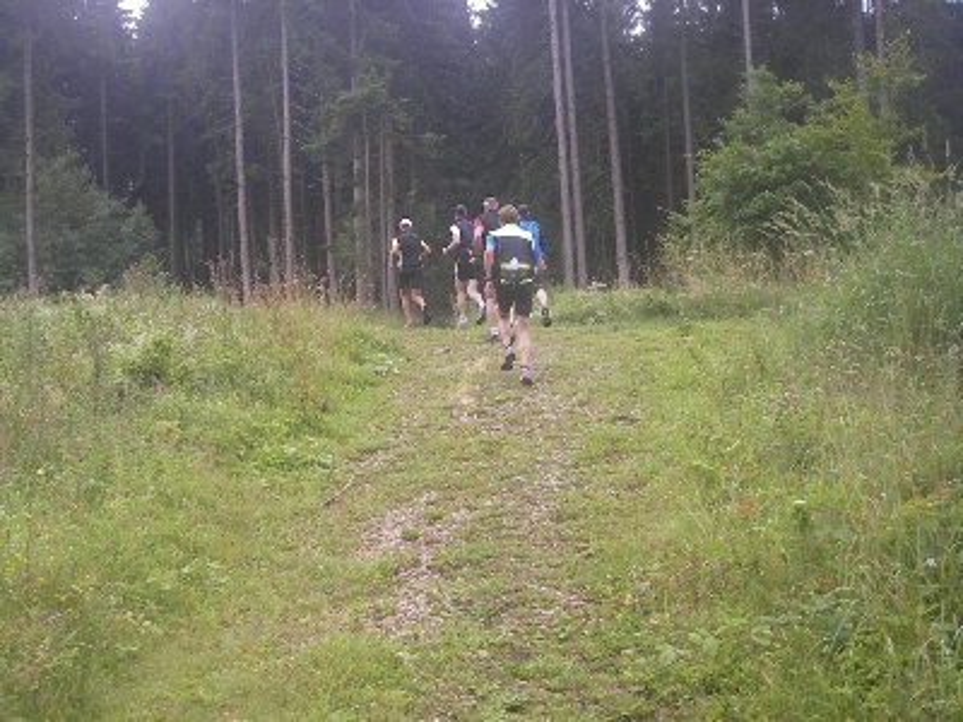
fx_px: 1057
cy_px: 361
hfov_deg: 49.0
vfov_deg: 37.7
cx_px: 482
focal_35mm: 38
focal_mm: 6.3
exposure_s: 1/80
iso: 50
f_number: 3.3
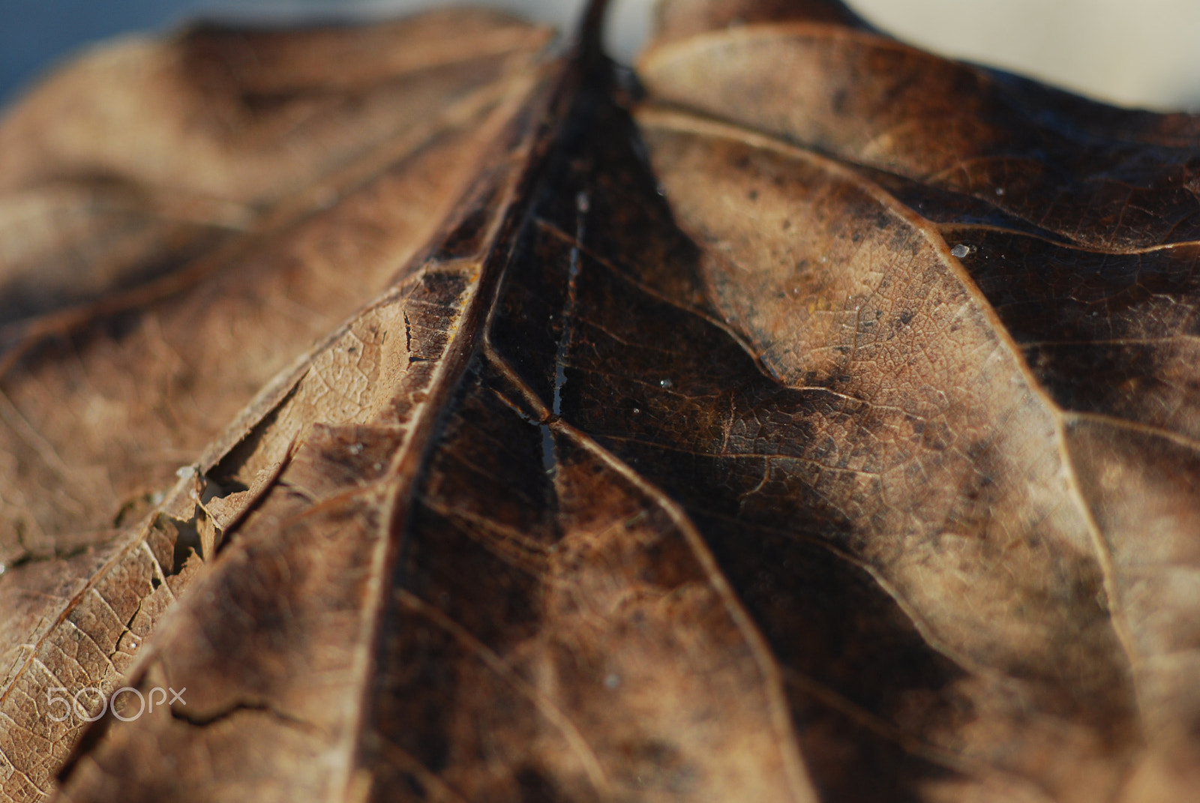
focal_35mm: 150
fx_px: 5006
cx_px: 600
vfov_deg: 9.2
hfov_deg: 13.7
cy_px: 402
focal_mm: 100
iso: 200
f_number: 4.5
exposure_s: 1/640
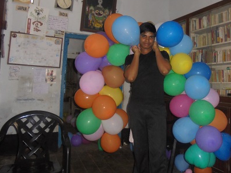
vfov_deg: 42.5
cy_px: 64
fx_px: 220
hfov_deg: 55.1
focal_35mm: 33
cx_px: 136
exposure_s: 1/30
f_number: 3.5
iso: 200
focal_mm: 4.6
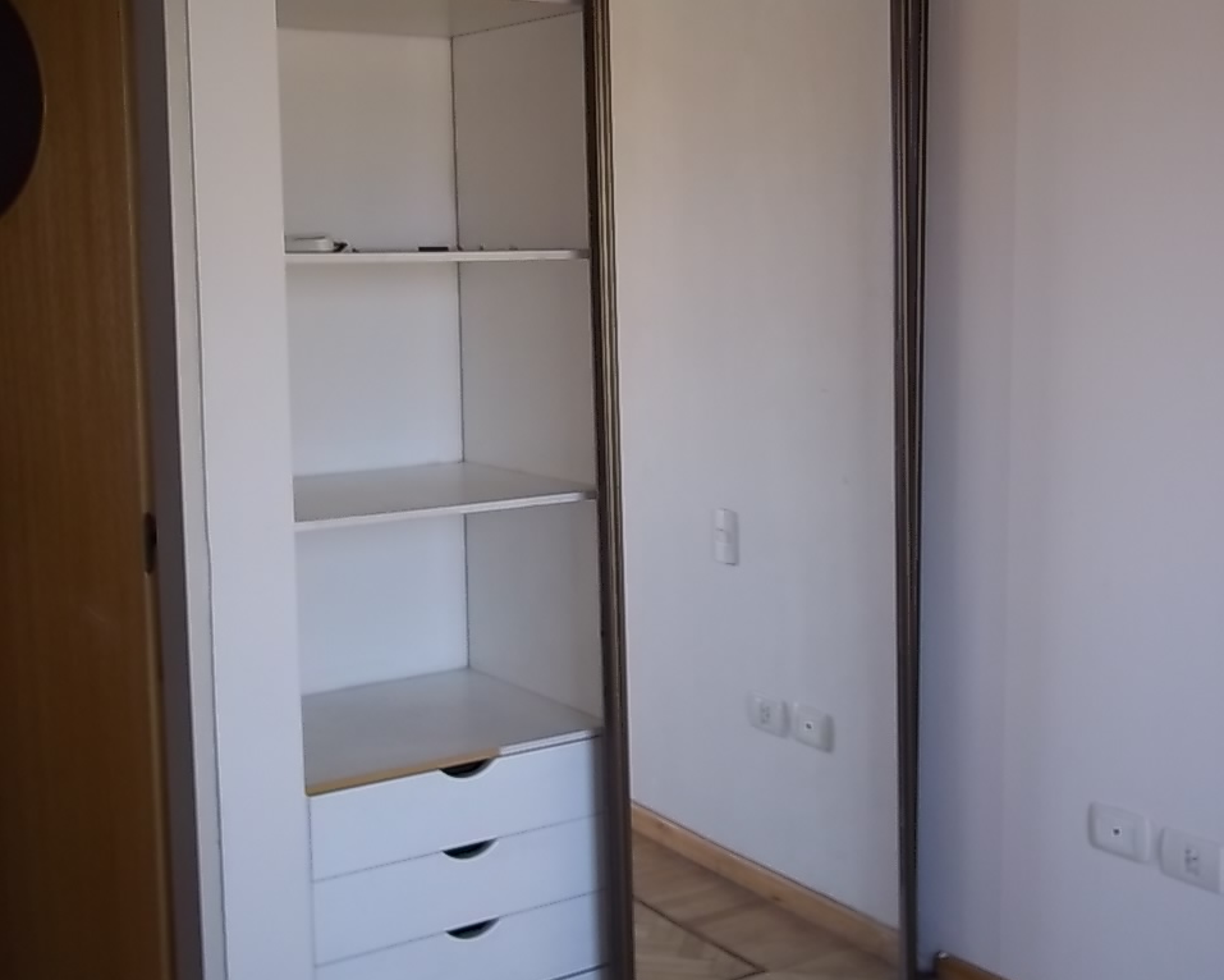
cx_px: 611
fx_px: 1703
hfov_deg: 39.5
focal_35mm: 47
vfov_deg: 32.0
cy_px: 420
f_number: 3.1
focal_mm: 6.5
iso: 80
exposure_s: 1/30
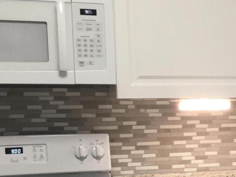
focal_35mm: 102
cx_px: 325
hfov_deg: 17.8
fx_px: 695
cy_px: 175
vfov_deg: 14.3
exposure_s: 1/15
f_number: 2.2
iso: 25
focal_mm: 4.15
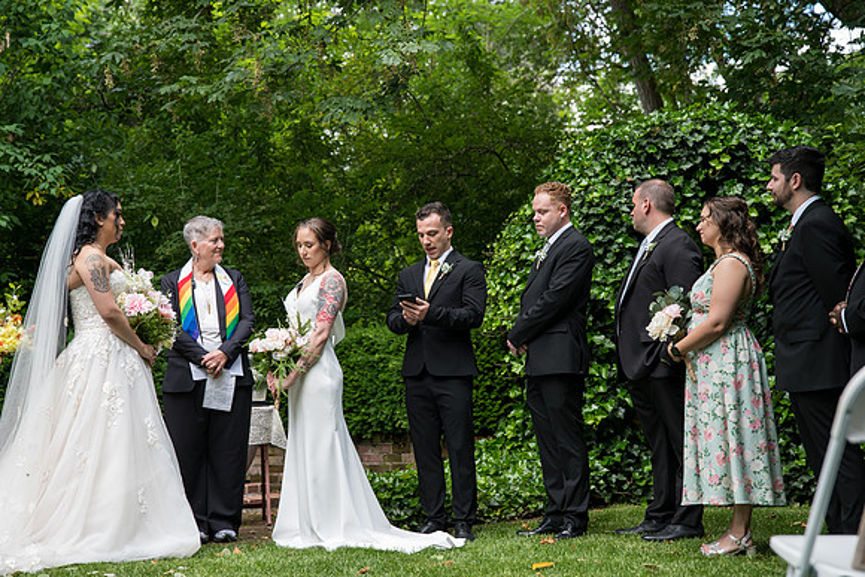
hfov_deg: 32.4
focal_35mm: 62
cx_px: 432
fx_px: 1490
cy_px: 288
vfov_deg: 21.9
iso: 500
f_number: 4
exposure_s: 1/400
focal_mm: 62
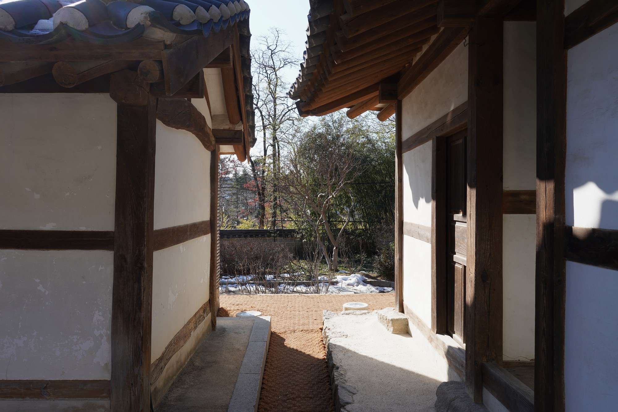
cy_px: 206
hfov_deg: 65.5
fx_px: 481
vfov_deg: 46.4
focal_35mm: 28
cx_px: 309
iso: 200
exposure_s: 1/100
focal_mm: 28
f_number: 13
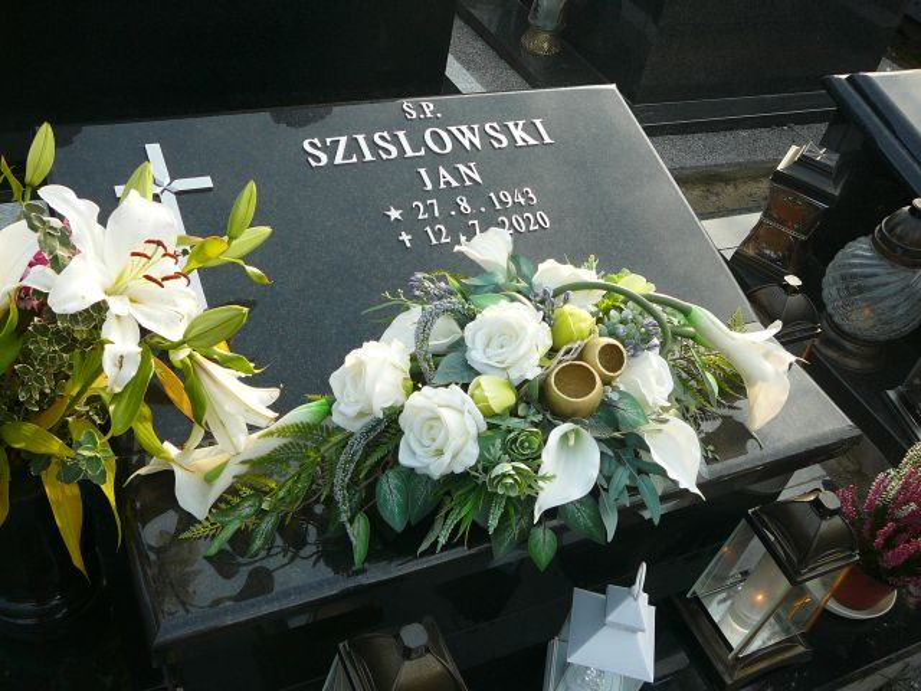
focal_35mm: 35
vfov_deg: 40.7
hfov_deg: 52.6
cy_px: 346
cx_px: 460
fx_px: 931
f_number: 2.8
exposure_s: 1/200
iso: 80
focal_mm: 5.2
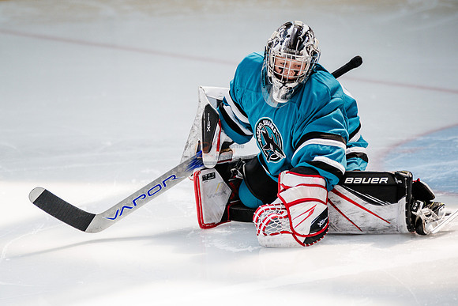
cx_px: 154
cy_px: 203
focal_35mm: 278
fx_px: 3536
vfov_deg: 4.9
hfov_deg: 7.4
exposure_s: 1/2000
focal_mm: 209
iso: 640
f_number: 3.2
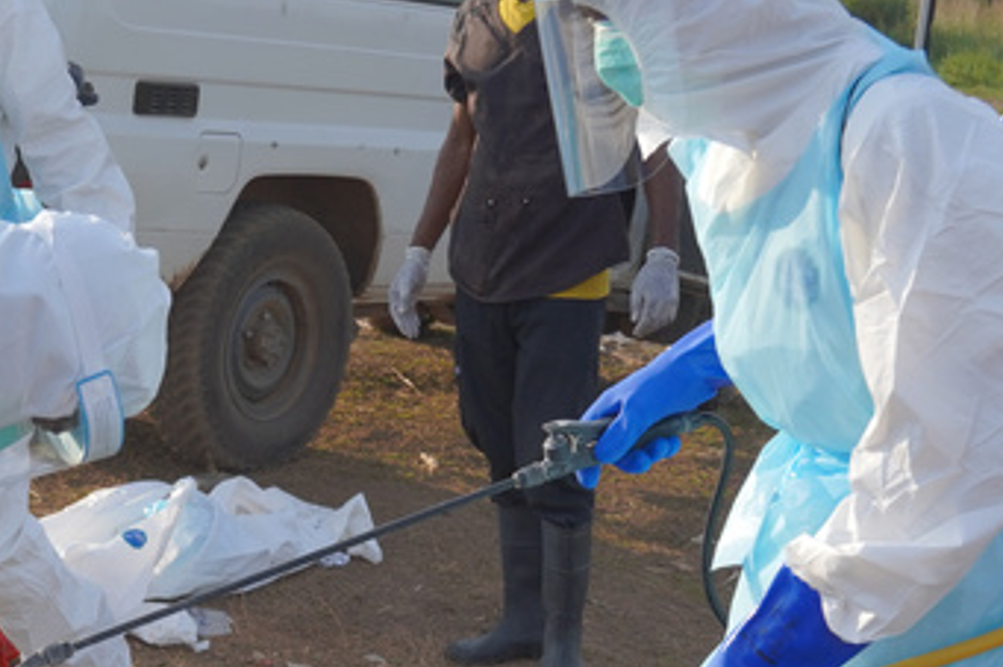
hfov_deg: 23.1
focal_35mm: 87
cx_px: 232
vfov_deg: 15.4
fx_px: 2423
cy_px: 670
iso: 320
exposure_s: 1/500
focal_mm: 29
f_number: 6.3
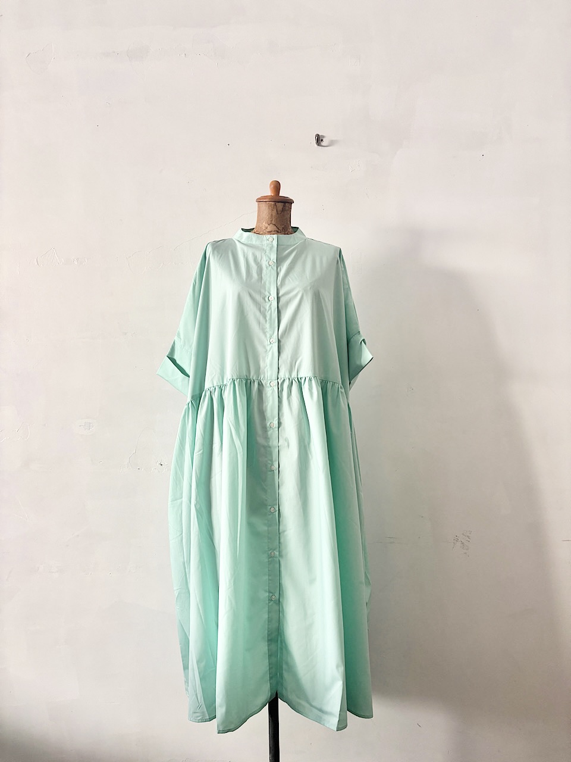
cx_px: 286
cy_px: 381
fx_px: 572
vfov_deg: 67.3
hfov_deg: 53.1
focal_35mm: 26
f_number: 1.6
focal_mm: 5.96
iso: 125
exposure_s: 1/67
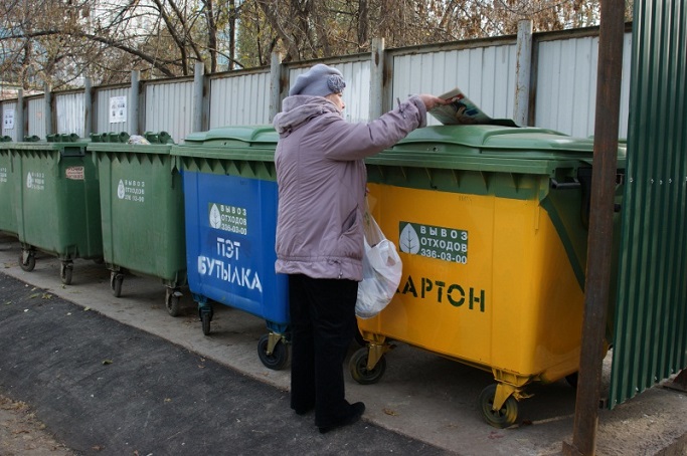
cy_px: 228
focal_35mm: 36
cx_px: 344
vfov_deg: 36.8
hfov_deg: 53.2
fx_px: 686
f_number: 6.3
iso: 100
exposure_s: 1/60
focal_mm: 24
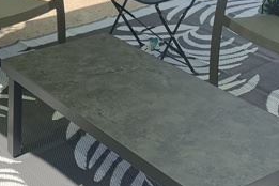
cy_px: -86
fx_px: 643
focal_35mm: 83
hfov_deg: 23.6
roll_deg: +0.6
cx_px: 10
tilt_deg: -13.1
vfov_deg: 15.3
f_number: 1.8
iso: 25
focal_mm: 4.25
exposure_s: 1/1490
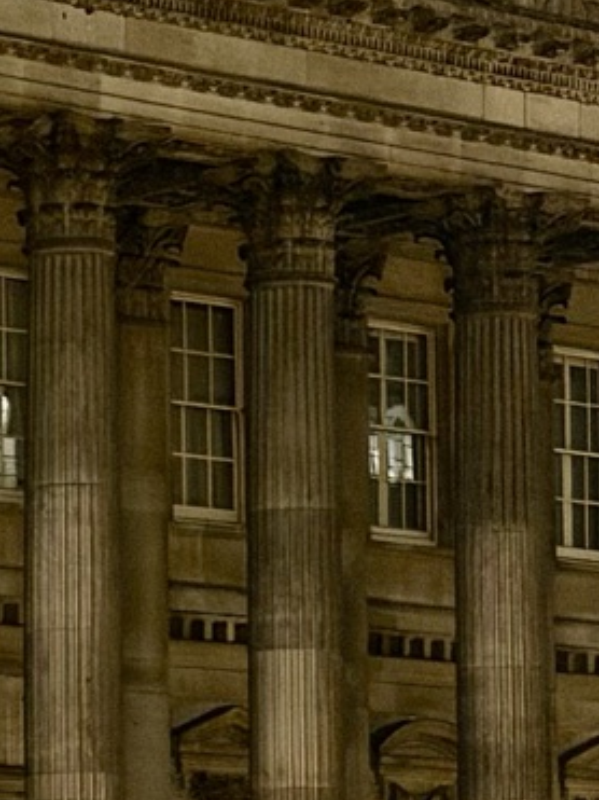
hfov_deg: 7.1
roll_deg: +0.1
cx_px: -194
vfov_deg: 9.5
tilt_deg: +5.1
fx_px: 4779
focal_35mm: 207
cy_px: 716
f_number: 1.78
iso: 1000
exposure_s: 1/20
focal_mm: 6.76
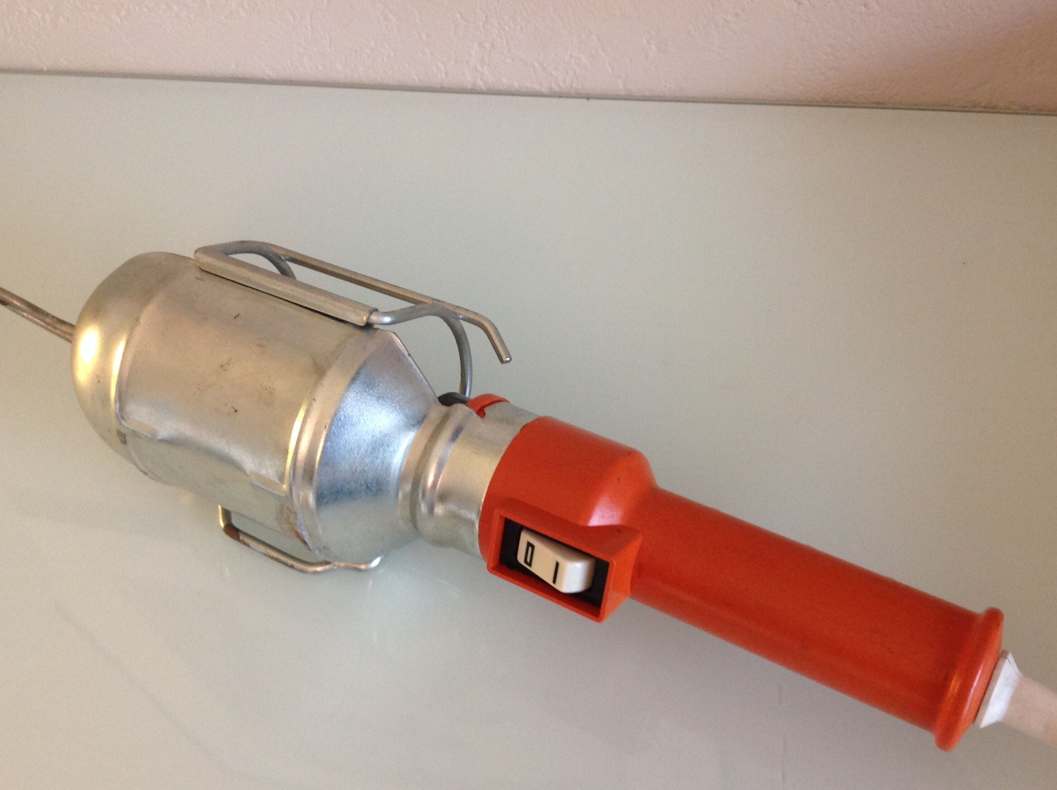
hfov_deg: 47.9
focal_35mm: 39
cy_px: 423
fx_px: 1189
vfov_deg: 36.7
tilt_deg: -53.0
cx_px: 537
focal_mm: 4.28
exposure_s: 1/17
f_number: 2.4
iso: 125
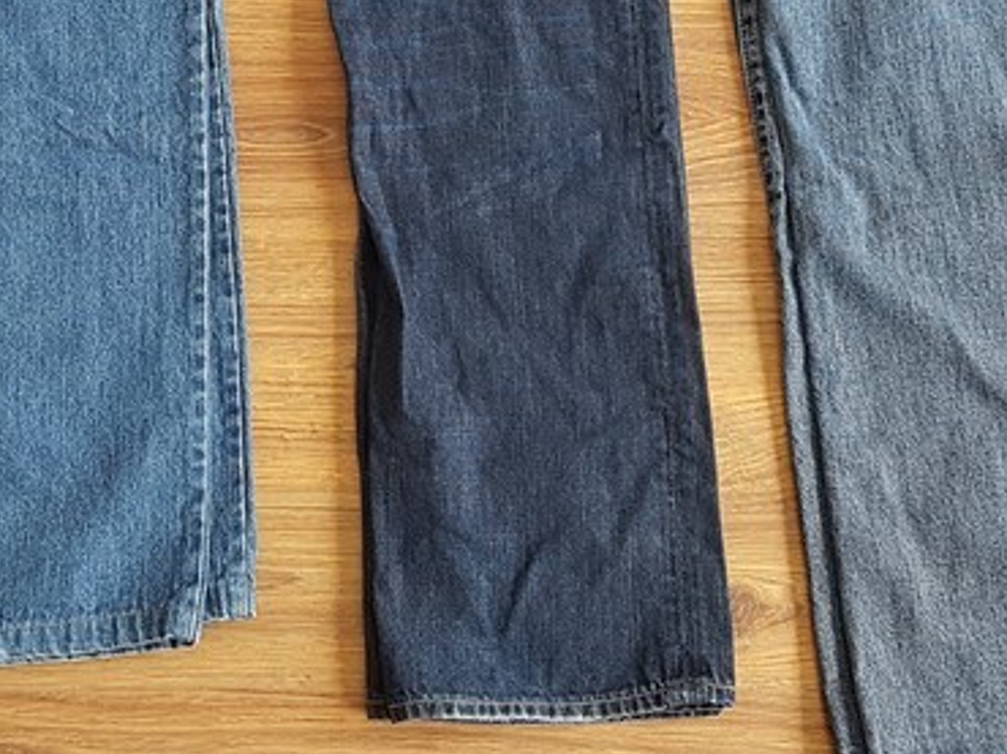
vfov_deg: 19.9
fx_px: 2093
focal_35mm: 72
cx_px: 365
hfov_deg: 26.9
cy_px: 33
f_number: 1.7
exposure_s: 1/50
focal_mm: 4.2
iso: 80
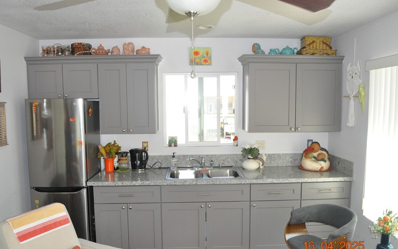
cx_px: 200
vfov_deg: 44.5
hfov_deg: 66.5
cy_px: 132
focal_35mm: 28
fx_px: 304
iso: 1800
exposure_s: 1/200
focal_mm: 18
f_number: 7.1
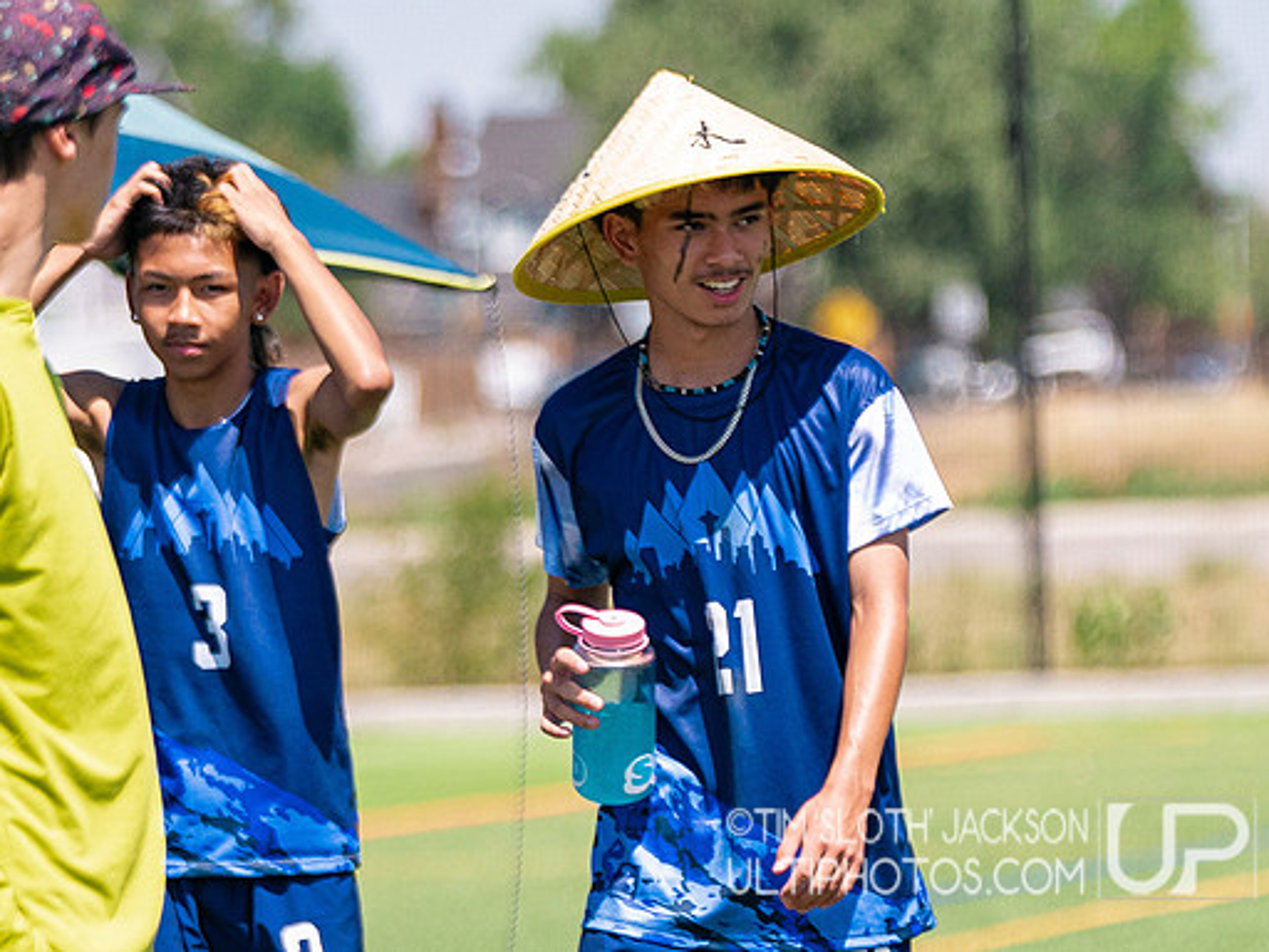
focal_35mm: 356
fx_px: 13051
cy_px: 736
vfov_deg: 4.2
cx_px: 778
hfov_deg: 5.6
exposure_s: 1/8000
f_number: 2.8
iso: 640
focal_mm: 142
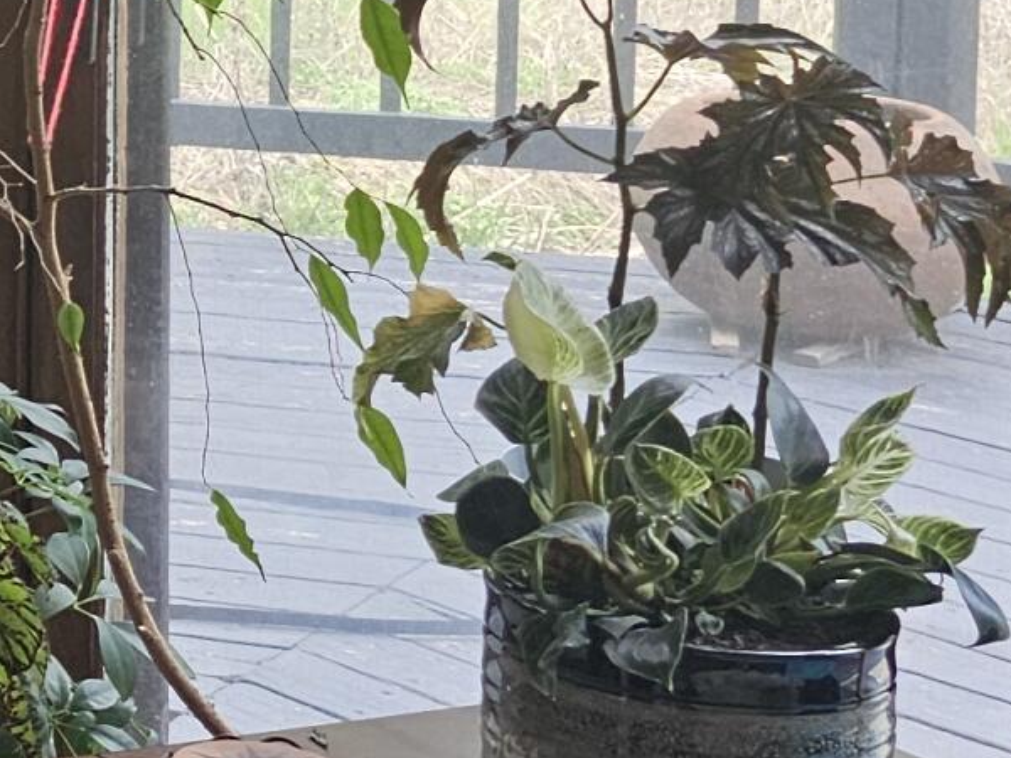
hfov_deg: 13.4
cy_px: -204
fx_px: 3359
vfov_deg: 12.5
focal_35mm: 115
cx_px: -1303
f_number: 1.7
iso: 125
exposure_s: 1/359
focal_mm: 6.3
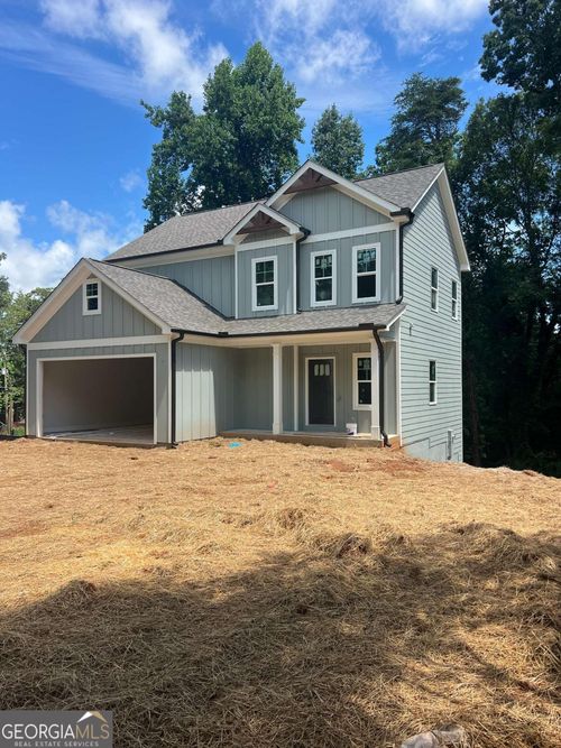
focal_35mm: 26
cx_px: 280
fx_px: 562
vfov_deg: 67.3
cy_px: 374
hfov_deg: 53.0
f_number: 1.5
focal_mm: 5.7
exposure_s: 1/2123
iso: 50
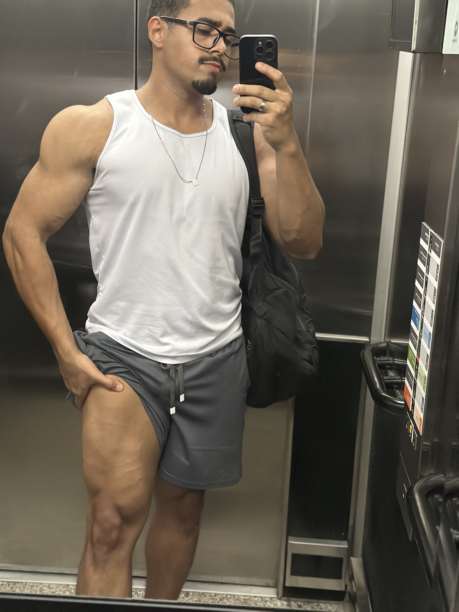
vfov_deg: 39.7
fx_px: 849
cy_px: 306
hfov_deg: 30.3
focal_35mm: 48
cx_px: 230
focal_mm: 6.86
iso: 800
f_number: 1.78
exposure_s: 1/30
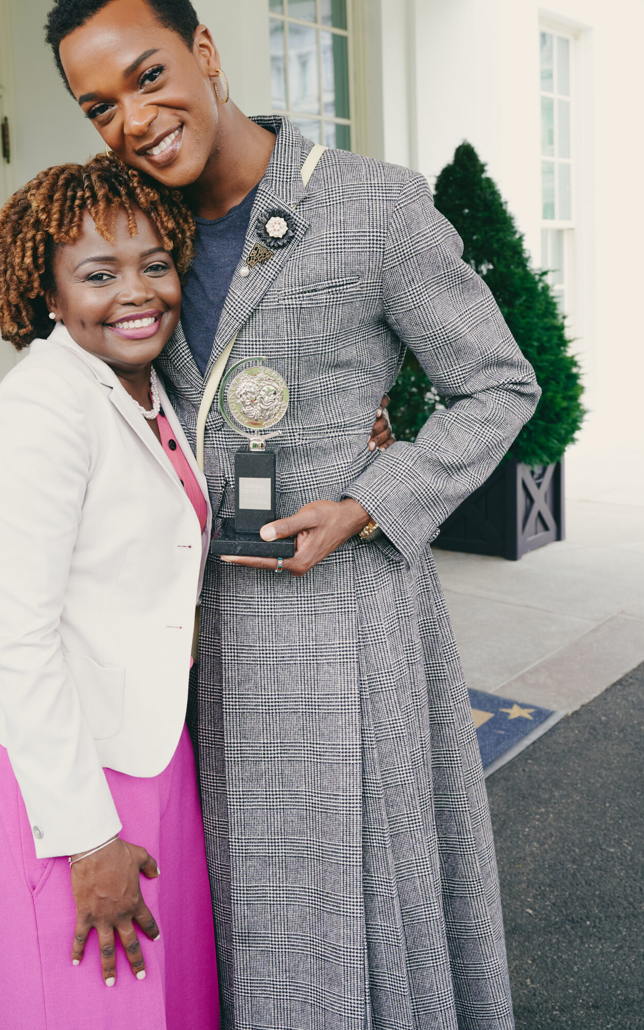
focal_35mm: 42
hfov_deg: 30.5
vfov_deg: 46.8
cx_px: 270
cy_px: 389
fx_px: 1179
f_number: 5.6
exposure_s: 1/250
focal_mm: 32
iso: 640
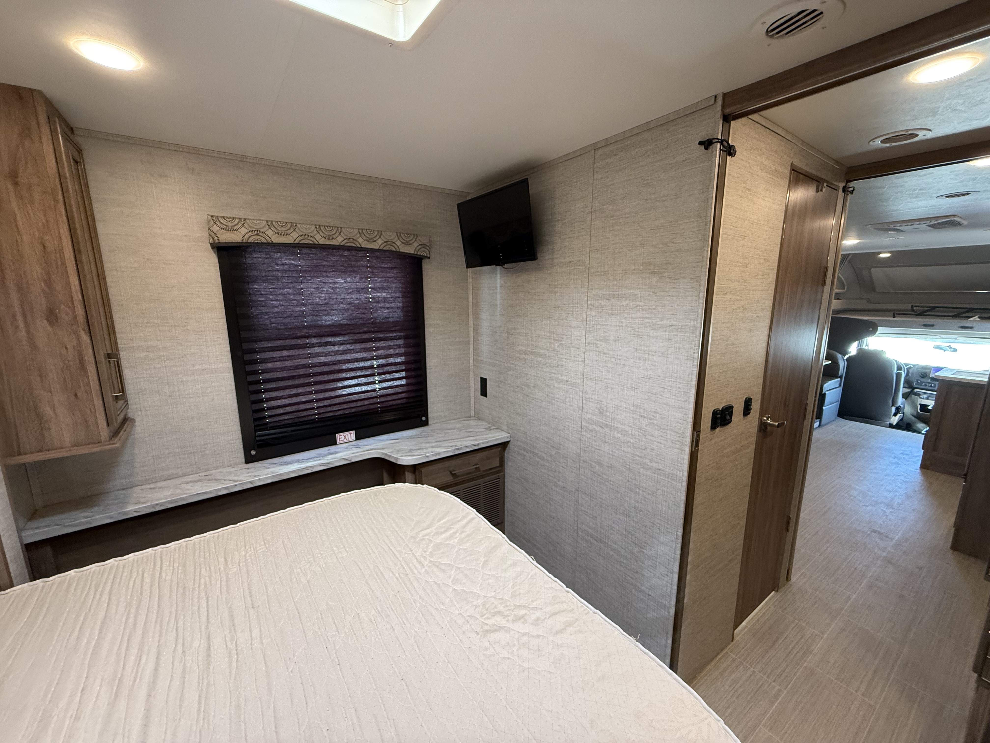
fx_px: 400
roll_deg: +0.2
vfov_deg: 85.7
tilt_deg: -10.3
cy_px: 372
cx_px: 495
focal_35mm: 14
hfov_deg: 102.1
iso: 320
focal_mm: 2.22
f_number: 2.2
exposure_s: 1/65
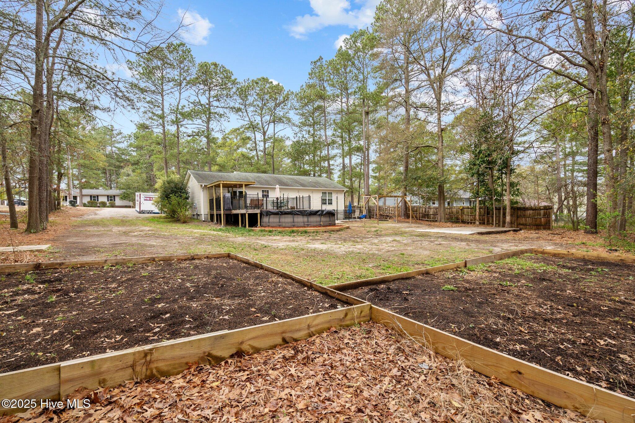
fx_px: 282
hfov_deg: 96.7
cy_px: 212
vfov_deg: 73.7
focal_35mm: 16
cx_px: 318
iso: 400
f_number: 7.1
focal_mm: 16
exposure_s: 1/250
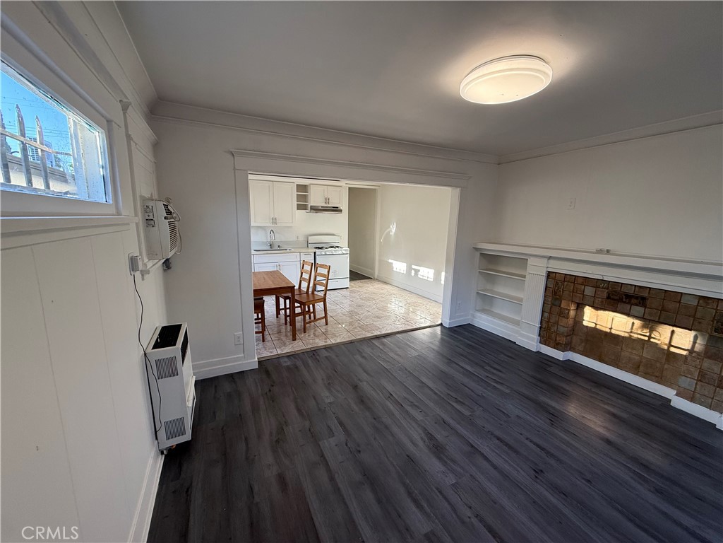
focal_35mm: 14
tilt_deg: -9.3
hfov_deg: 102.1
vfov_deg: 85.7
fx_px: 292
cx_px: 362
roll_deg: -0.4
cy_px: 272
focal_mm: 2.22
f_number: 2.2
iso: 100
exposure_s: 1/120
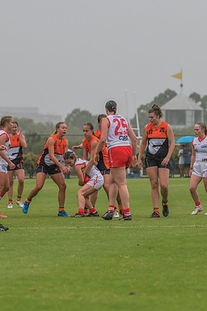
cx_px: 134
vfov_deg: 5.4
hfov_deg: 3.6
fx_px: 3286
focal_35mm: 381
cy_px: 132
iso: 800
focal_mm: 220
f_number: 7.1
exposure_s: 1/2000
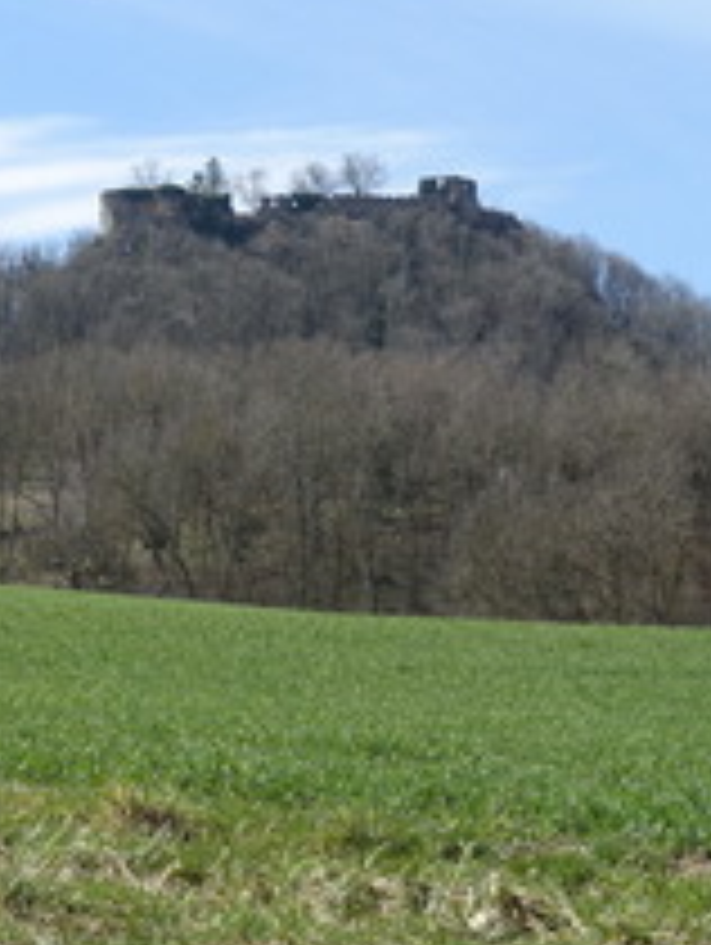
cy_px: 497
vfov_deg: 15.4
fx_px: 3498
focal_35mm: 128
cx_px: 342
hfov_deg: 11.6
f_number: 5.6
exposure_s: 1/400
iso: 125
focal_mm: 25.7
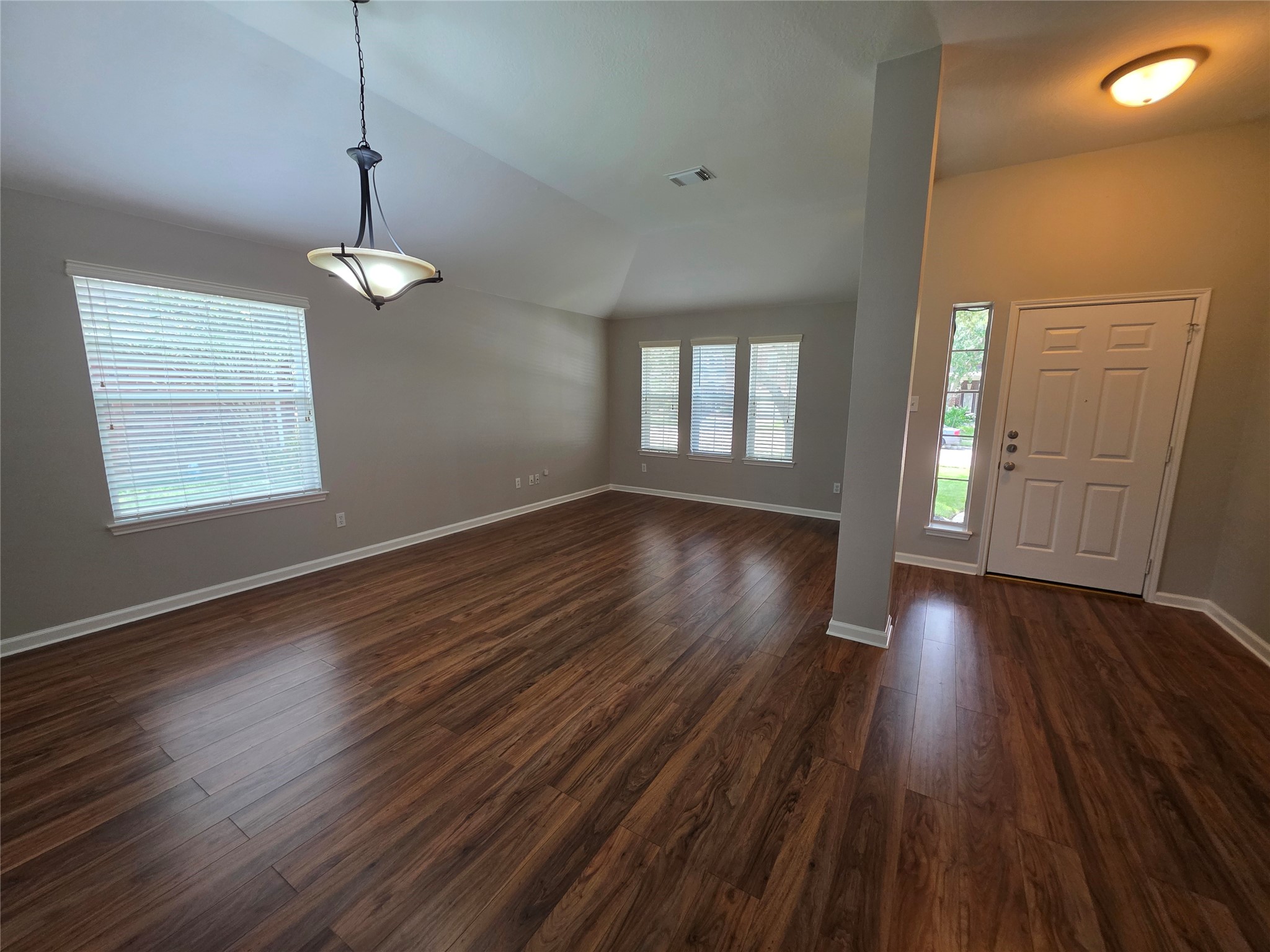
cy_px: 476
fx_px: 477
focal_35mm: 13
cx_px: 635
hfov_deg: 106.2
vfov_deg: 89.9
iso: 160
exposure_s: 1/120
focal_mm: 2.2
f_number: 1.9
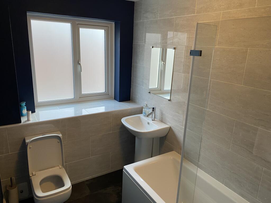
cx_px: 136
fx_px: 204
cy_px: 102
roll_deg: -3.0
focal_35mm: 26
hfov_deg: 67.3
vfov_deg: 53.1
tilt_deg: -15.1
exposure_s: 1/50
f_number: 1.8
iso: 100
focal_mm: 4.25
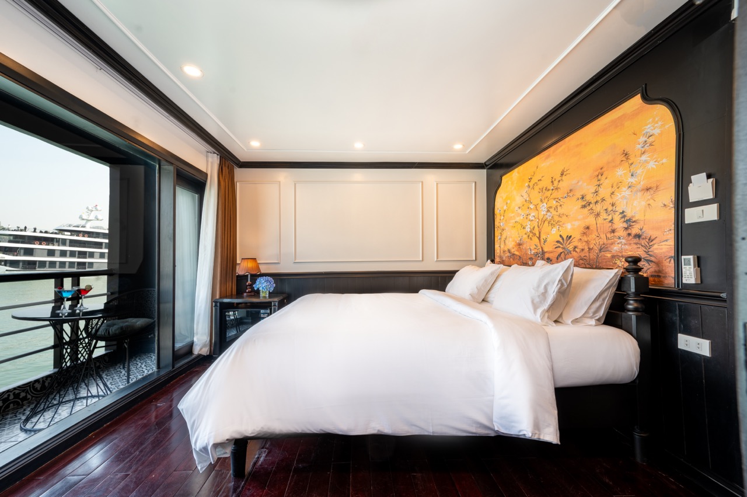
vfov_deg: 81.1
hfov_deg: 104.3
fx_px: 290
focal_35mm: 14
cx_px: 374
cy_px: 248
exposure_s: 1/60
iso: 160
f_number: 11
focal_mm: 14
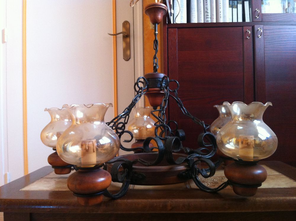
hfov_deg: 52.7
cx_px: 148
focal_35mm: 35
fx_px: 299
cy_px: 110
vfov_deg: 40.6
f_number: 2.8
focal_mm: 3.85
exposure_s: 1/15
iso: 250
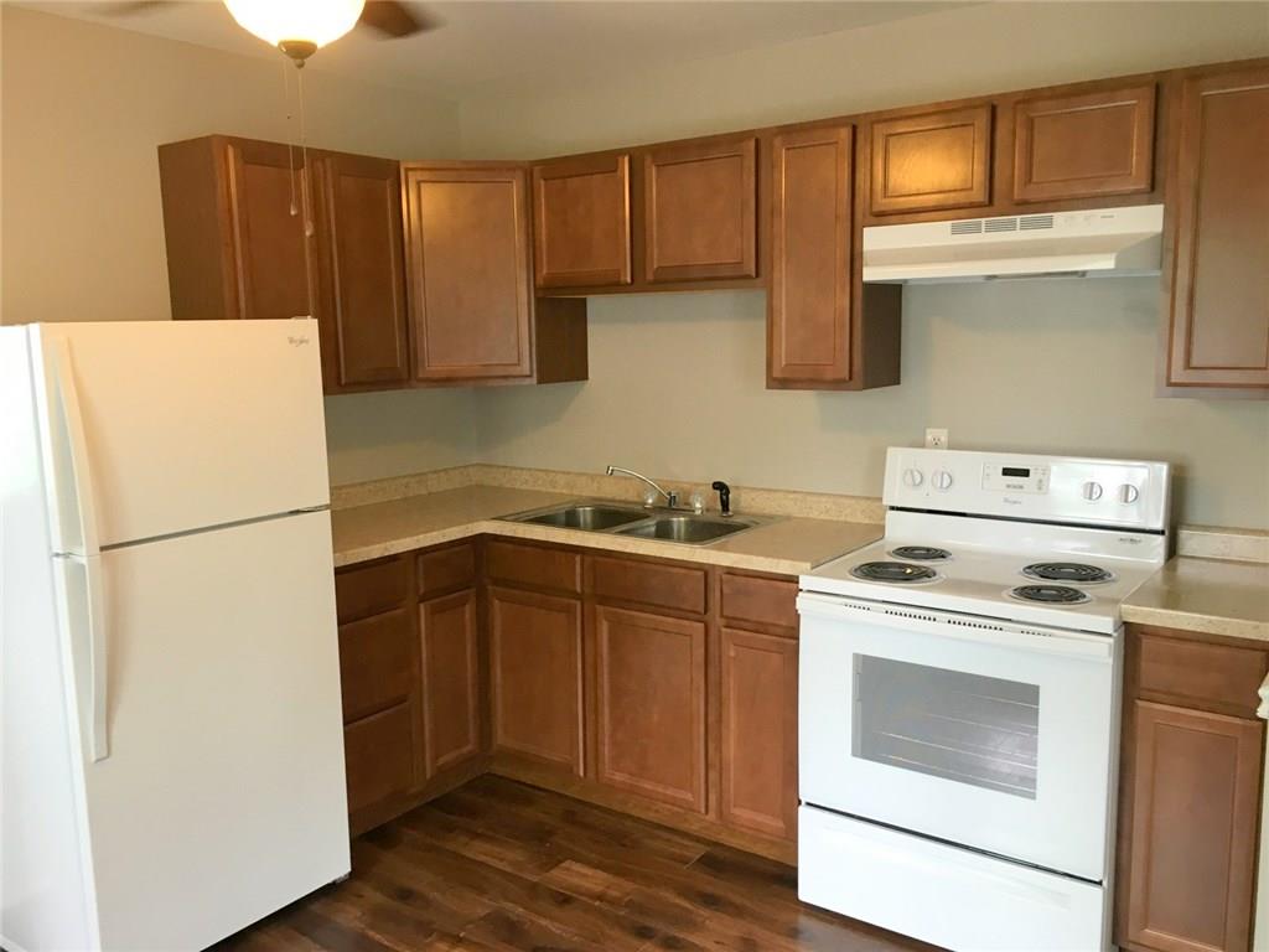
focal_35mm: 29
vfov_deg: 48.2
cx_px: 634
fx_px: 1063
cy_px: 476
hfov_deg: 61.7
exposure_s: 1/30
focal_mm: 4.15
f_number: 2.2
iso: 64
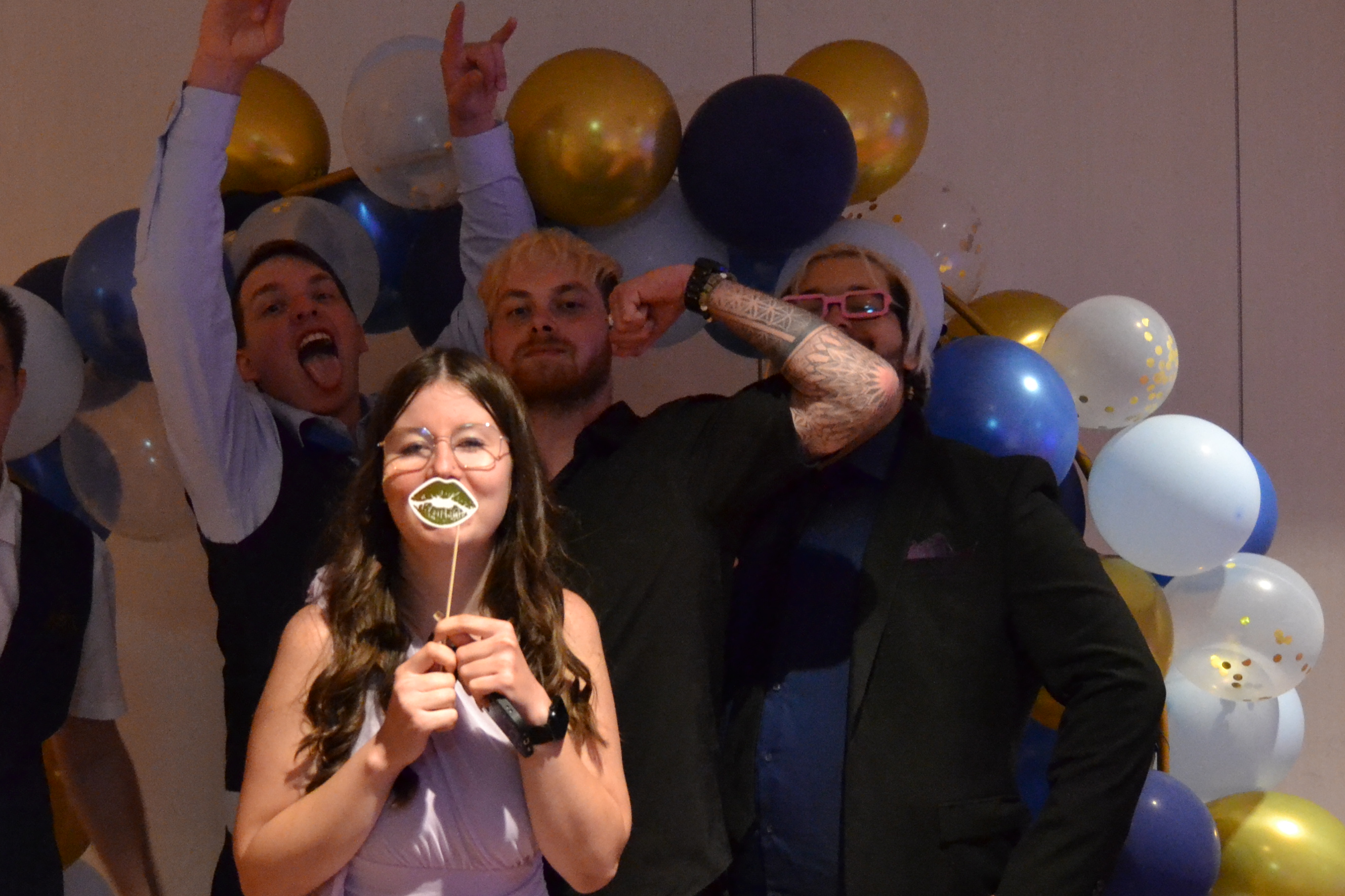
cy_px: 470
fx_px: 1943
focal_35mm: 52
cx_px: 535
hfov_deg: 38.0
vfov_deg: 26.0
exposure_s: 1/50
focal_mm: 20
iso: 3200
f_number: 3.5
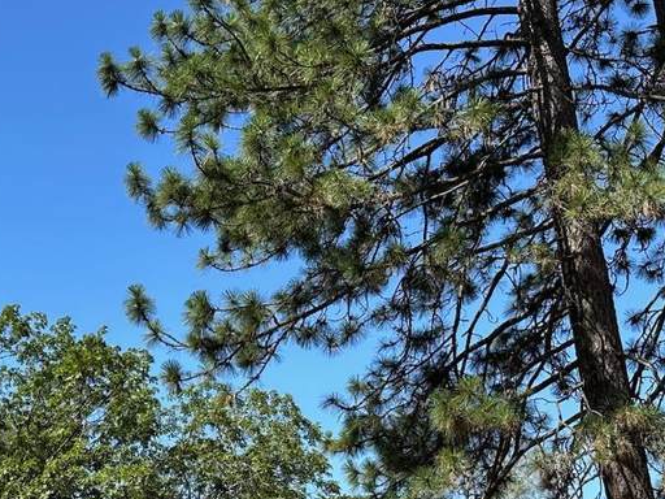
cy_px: 456
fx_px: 1153
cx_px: 84
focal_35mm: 60
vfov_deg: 23.7
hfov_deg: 30.9
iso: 80
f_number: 1.78
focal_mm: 6.86
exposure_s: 1/2809
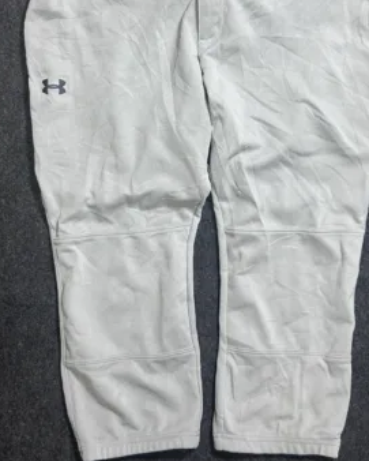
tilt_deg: -62.0
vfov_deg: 45.3
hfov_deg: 37.3
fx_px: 545
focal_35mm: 40
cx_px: 216
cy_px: 167
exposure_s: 1/50
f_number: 1.5
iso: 125
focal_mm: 5.7
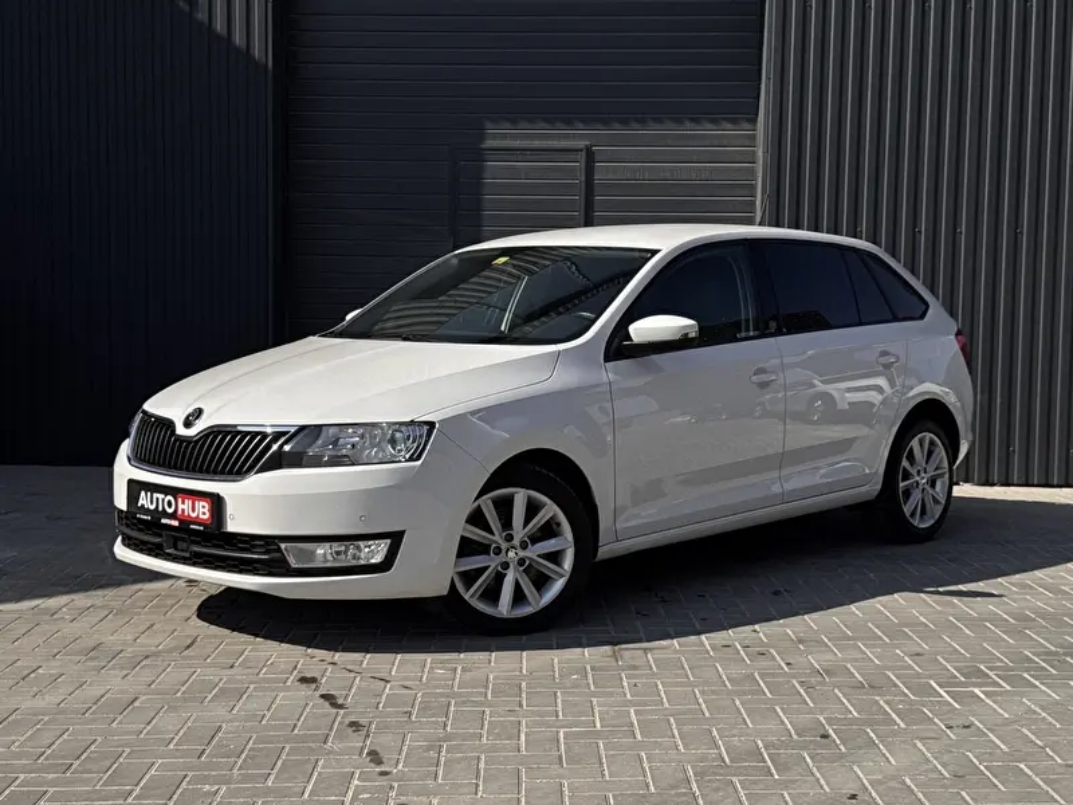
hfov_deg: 39.7
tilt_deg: -3.5
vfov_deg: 30.3
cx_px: 536
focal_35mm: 48
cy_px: 402
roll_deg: -0.1
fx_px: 1488
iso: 64
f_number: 1.78
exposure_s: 1/9009
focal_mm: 6.76
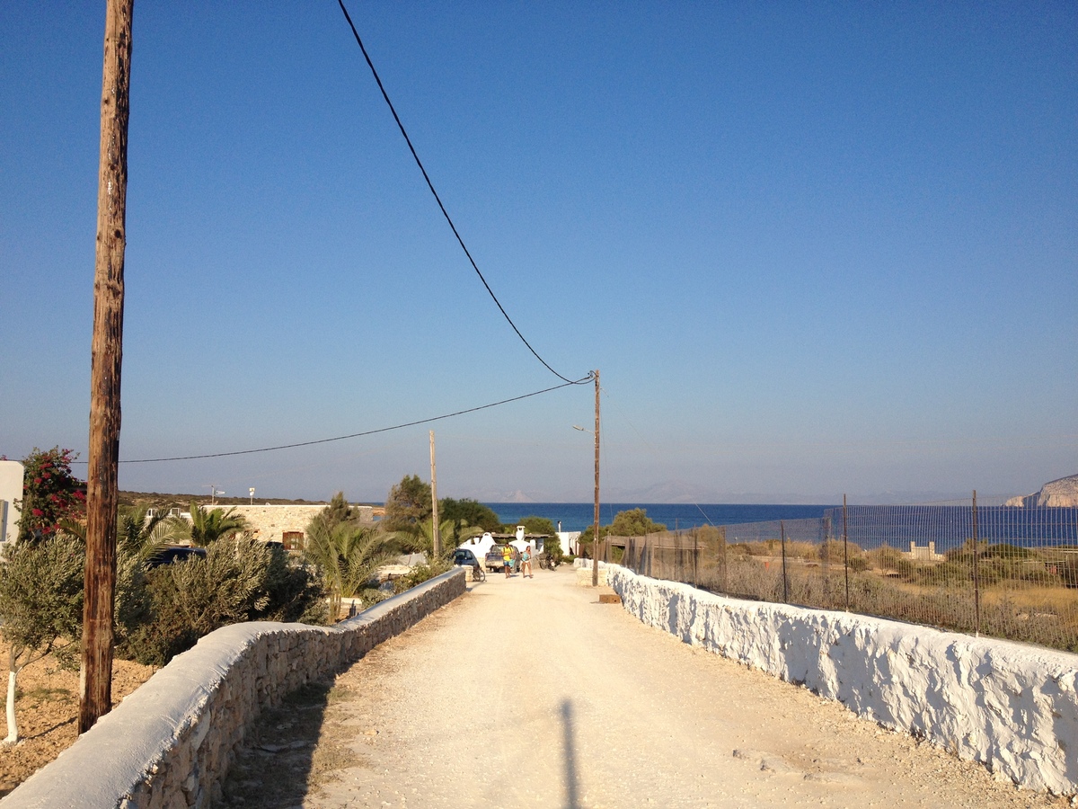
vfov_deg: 40.7
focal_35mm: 35
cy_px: 404
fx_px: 1090
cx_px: 539
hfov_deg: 52.6
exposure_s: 1/2304
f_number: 2.4
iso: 50
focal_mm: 4.28
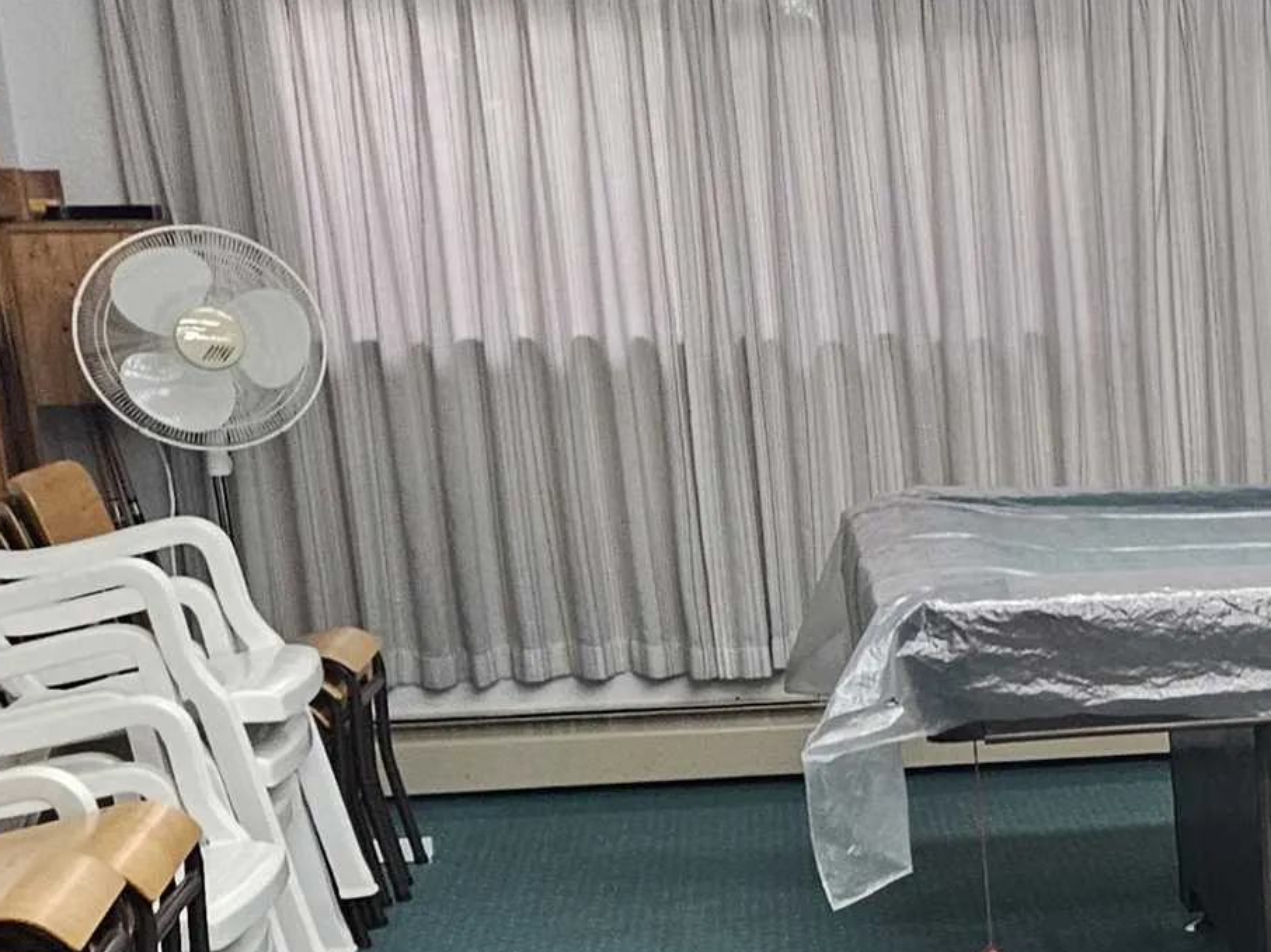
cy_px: 872
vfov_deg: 18.5
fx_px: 2863
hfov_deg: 21.5
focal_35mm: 78
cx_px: 1845
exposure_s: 1/50
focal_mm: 5.4
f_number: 1.8
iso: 250
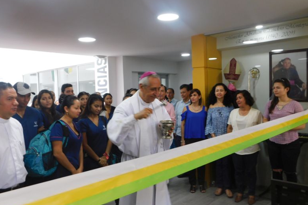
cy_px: 100
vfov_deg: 41.1
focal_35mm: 32
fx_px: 274
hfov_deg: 58.7
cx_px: 156
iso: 200
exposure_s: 1/30
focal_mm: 5.3
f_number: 3.2
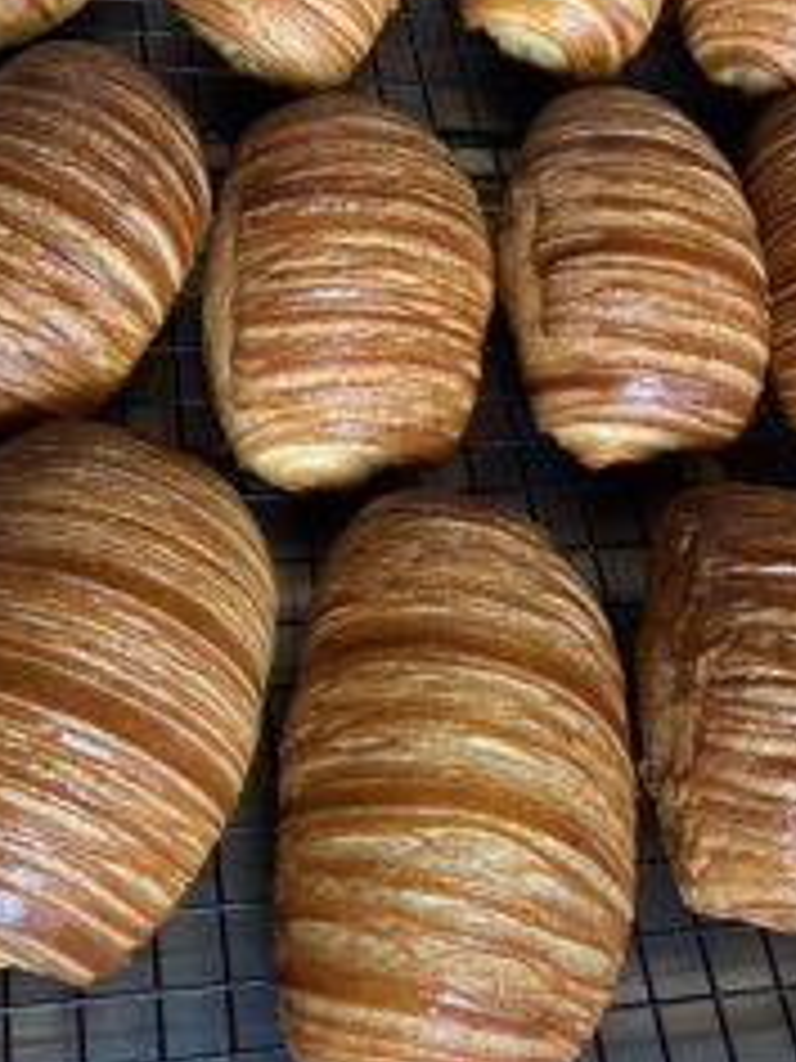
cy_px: 117
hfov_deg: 26.5
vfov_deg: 33.2
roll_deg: -17.6
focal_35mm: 55
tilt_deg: -43.2
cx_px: 434
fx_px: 1686
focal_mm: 4.25
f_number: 1.8
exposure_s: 1/50
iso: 200
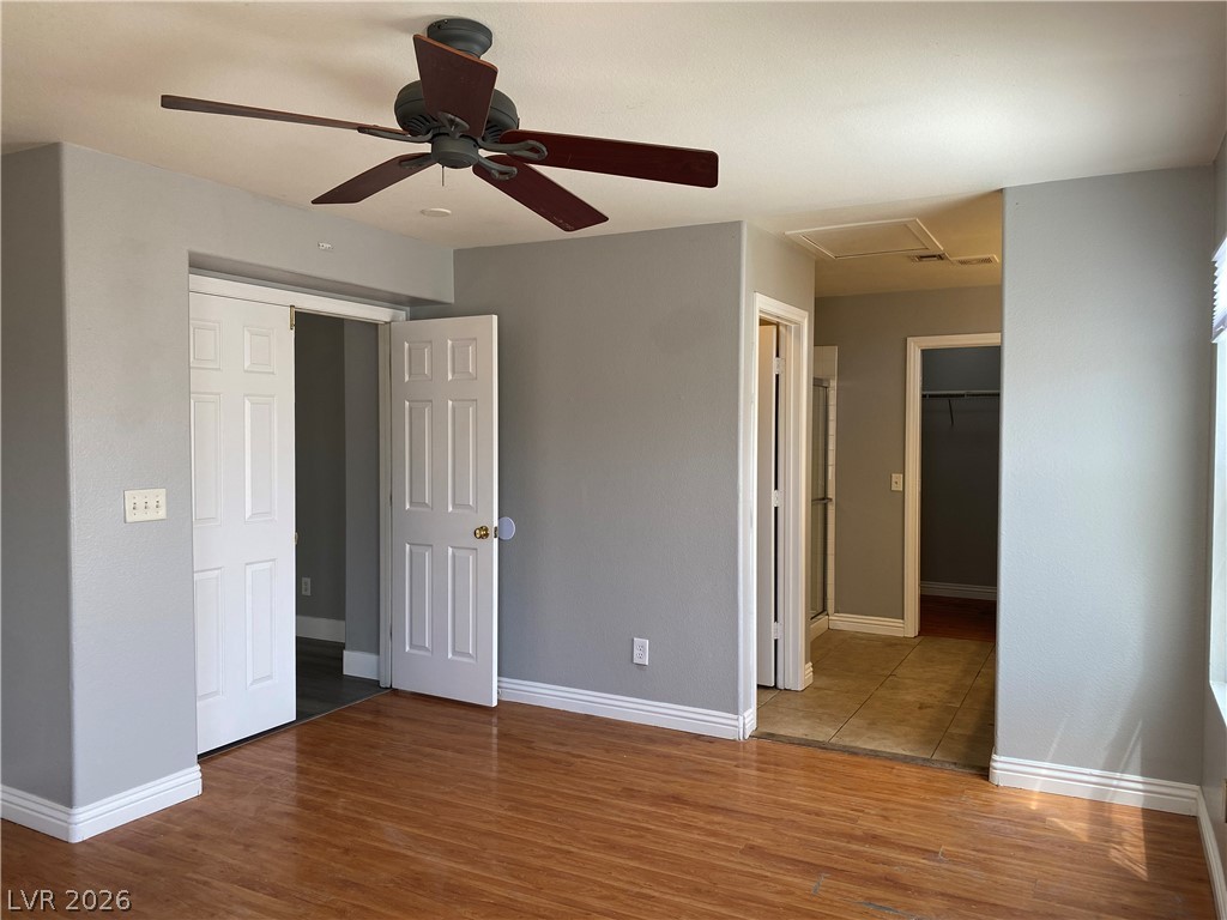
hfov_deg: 67.3
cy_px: 460
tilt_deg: -2.1
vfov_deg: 53.1
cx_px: 614
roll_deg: +0.1
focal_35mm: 26
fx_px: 922
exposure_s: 1/120
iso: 64
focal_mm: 4.25
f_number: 1.8
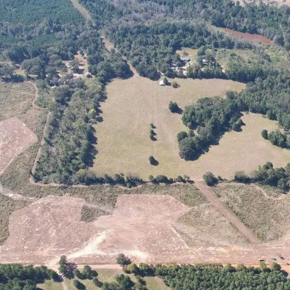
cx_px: 224
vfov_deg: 40.8
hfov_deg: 39.6
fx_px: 389
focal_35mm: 41
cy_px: 165
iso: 100
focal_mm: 8.38
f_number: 2.8
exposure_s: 1/640
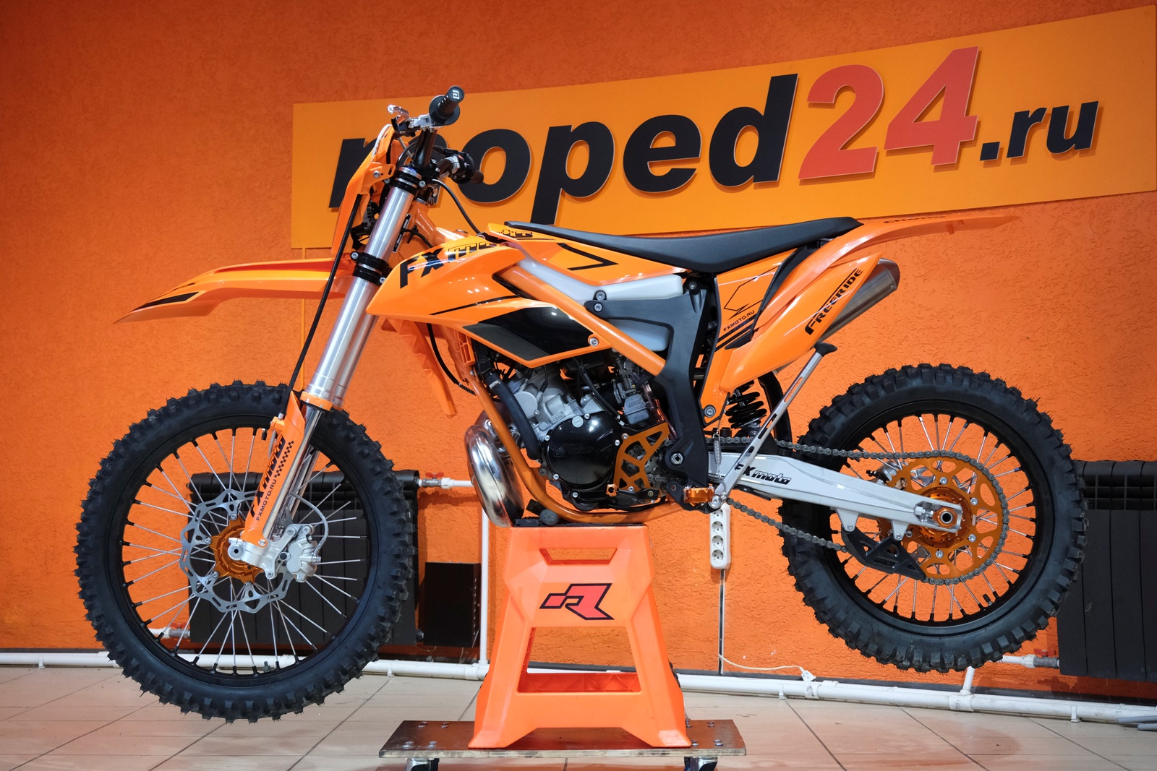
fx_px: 1736
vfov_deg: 25.1
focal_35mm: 54
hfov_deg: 36.9
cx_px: 578
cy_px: 386
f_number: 4
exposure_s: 1/100
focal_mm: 35.8
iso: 2000
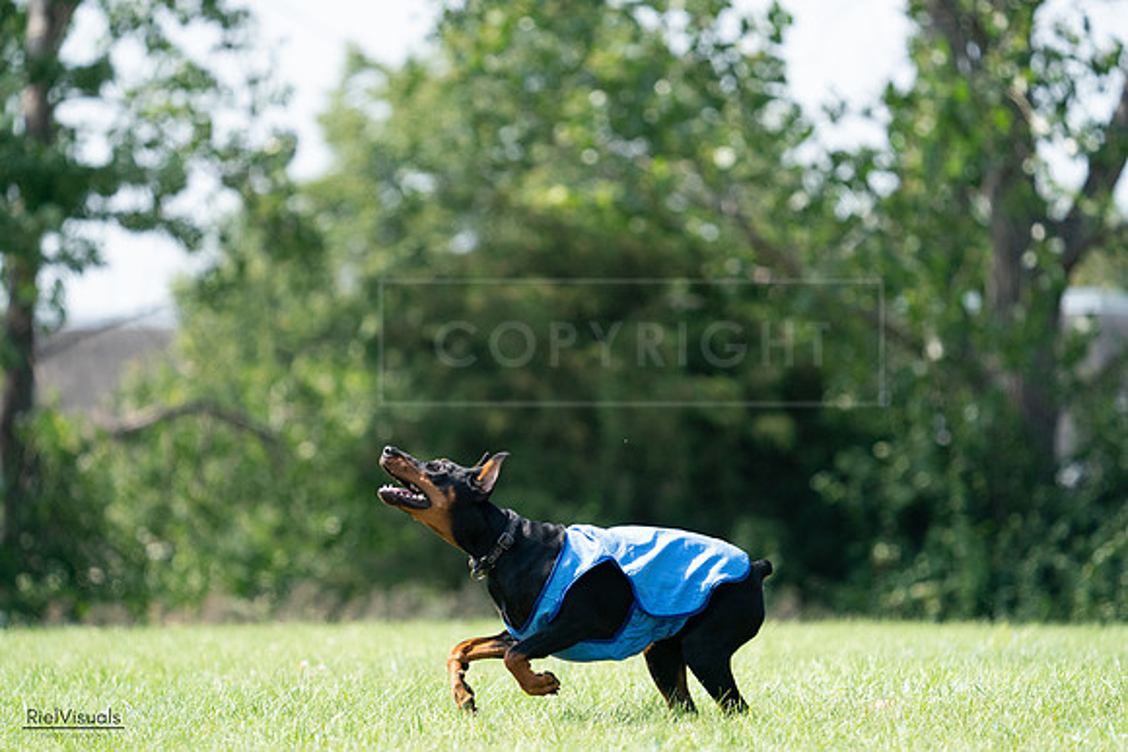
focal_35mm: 382
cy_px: 376
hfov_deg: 5.4
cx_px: 564
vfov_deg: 3.6
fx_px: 11972
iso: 3200
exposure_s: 1/4000
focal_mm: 382
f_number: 6.3
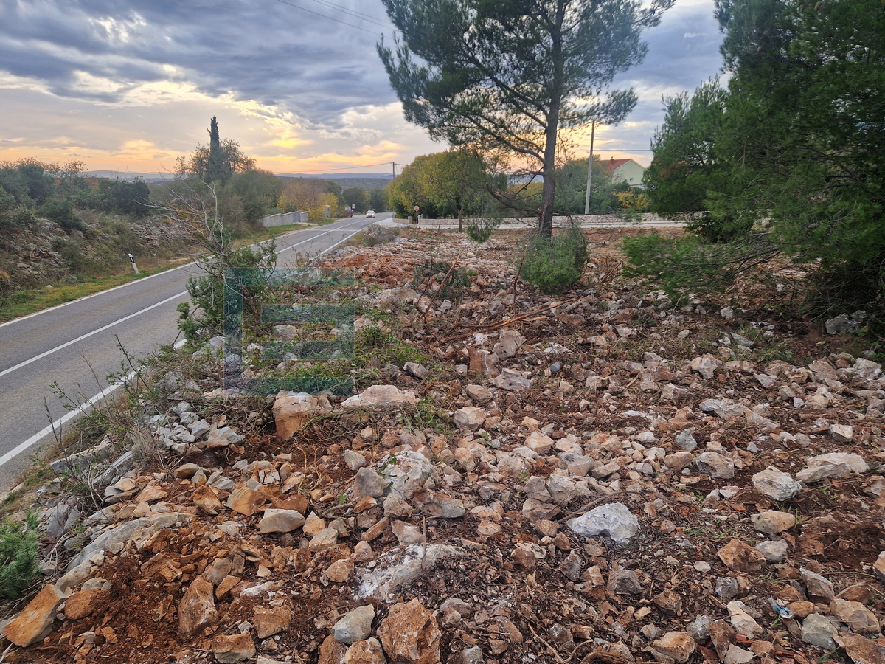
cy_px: 332
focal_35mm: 23
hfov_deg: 73.9
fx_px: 588
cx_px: 442
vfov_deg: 58.9
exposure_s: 1/183
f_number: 1.8
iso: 50
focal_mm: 5.4
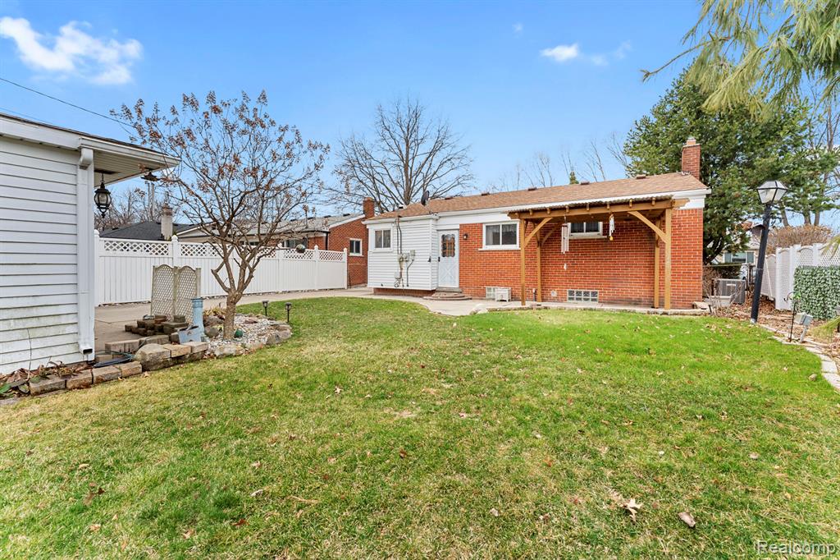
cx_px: 420
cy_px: 280
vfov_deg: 81.2
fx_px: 327
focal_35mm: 14
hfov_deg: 104.3
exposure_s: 1/125
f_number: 8
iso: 500
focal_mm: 14
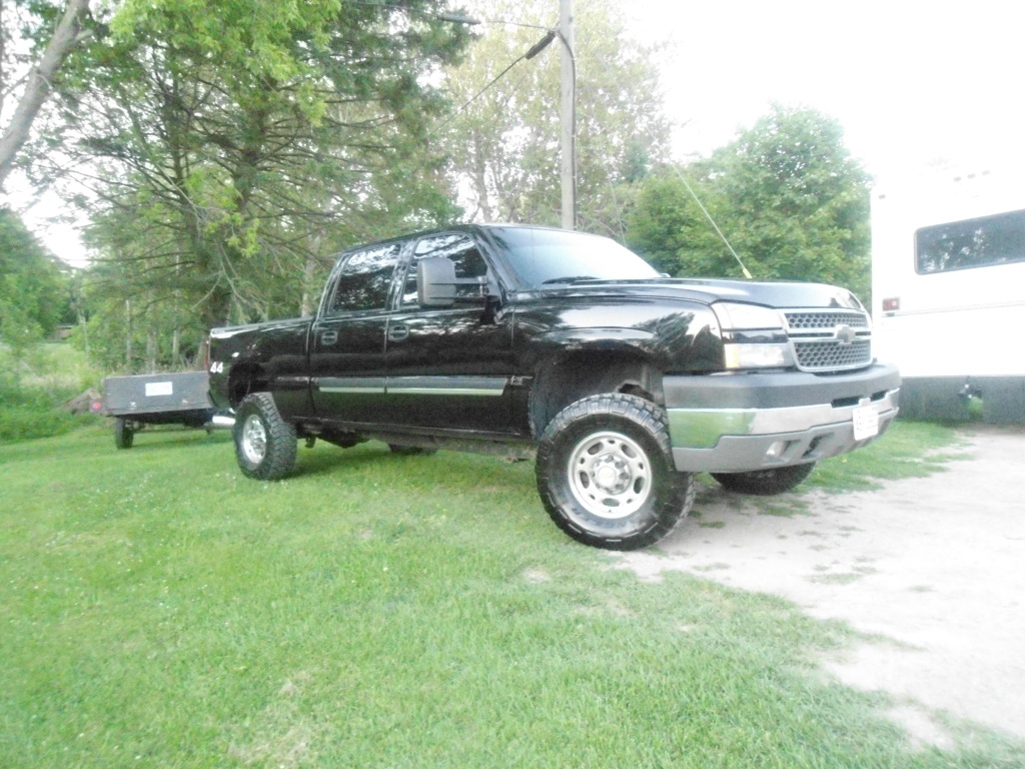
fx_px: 770
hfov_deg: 67.3
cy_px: 384
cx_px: 512
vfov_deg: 53.1
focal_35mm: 26
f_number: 2.8
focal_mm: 4.7
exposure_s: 1/30
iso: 1600
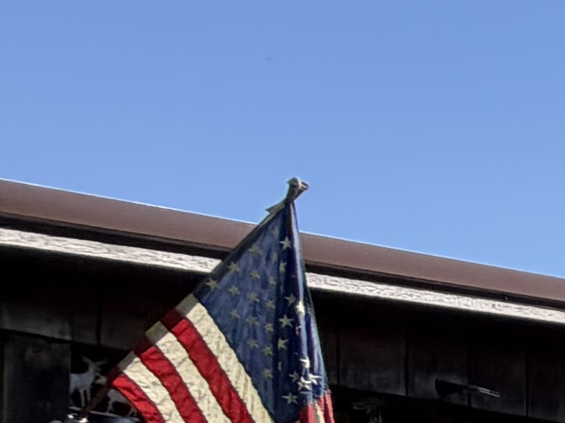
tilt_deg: +3.0
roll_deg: +1.7
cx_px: 1762
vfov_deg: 15.1
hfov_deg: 11.0
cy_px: 657
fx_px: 1468
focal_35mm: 90
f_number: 2.2
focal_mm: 2.22
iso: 32
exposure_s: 1/770
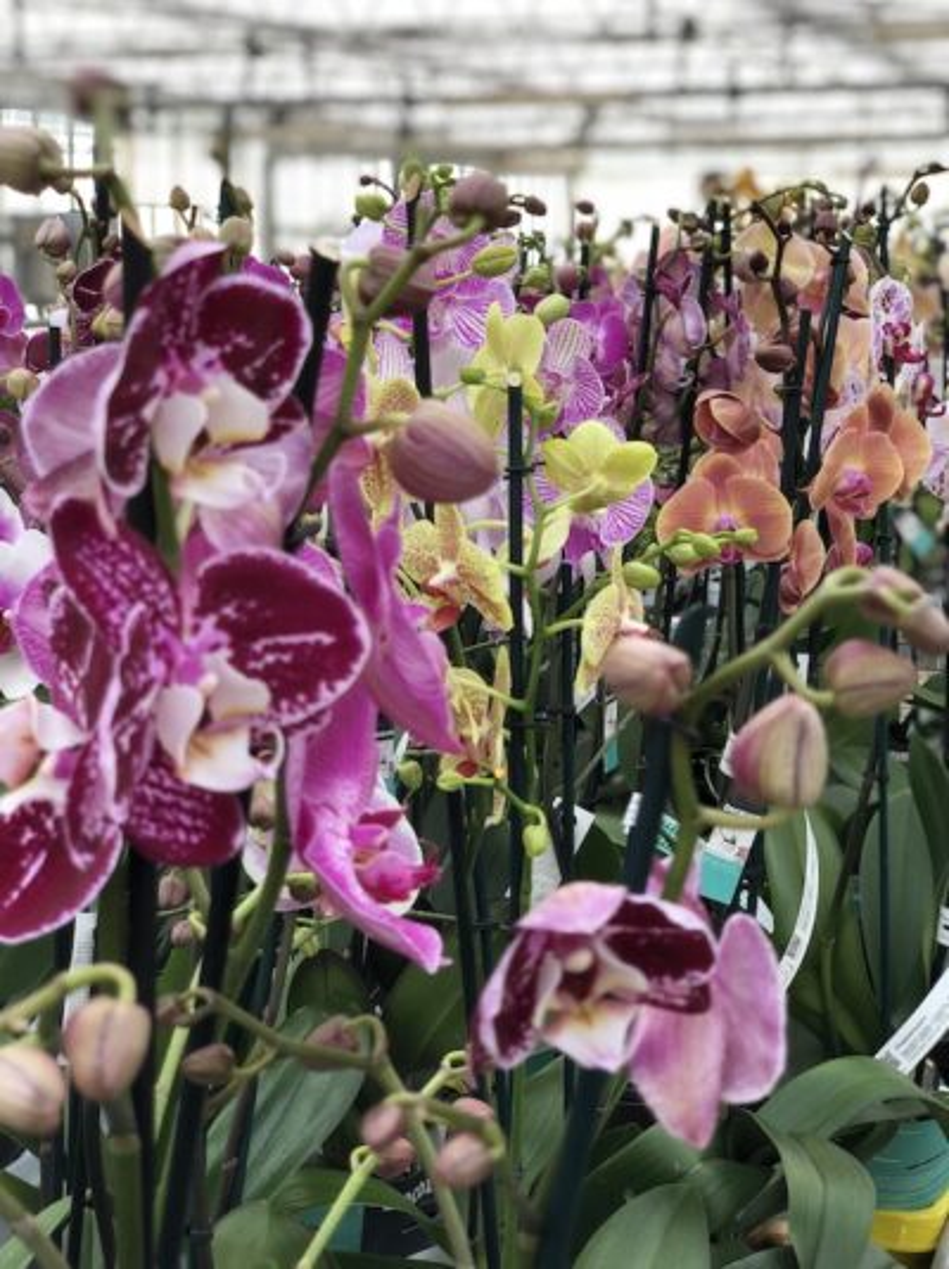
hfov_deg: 28.0
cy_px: 634
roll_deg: +0.6
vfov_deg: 36.9
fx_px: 1905
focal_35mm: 52
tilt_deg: -8.5
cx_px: 474
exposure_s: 1/60
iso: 16
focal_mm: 6
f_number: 2.4
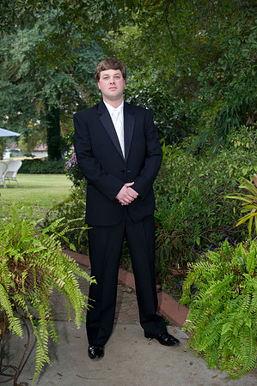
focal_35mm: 55
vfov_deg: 36.3
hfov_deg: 24.6
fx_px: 590
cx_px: 128
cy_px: 193
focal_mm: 55
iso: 400
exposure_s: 1/100
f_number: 5.6
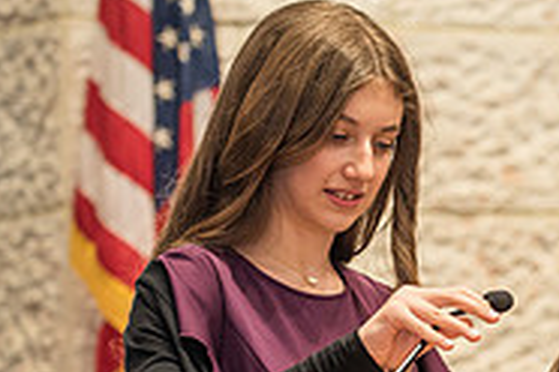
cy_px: 266
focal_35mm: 361
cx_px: 664
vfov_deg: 3.8
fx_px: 5605
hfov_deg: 5.7
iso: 1000
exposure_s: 1/125
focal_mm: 116
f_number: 2.8
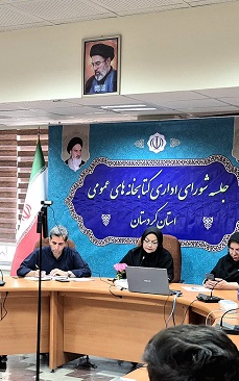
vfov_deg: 30.9
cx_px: 53
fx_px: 687
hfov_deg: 19.6
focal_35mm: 66
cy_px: 246
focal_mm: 5.4
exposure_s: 1/100
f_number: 1.8
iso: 160
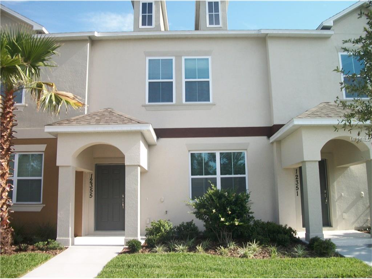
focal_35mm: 32
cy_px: 140
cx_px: 186
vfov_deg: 44.2
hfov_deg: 56.8
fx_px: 344
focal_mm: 5.7
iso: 80
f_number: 8.8
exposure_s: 1/100
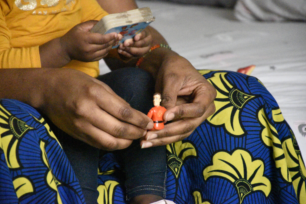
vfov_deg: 6.3
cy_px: 104
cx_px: 156
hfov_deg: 9.4
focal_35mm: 218
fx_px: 1853
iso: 25600
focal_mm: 140
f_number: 5.6
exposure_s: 1/250
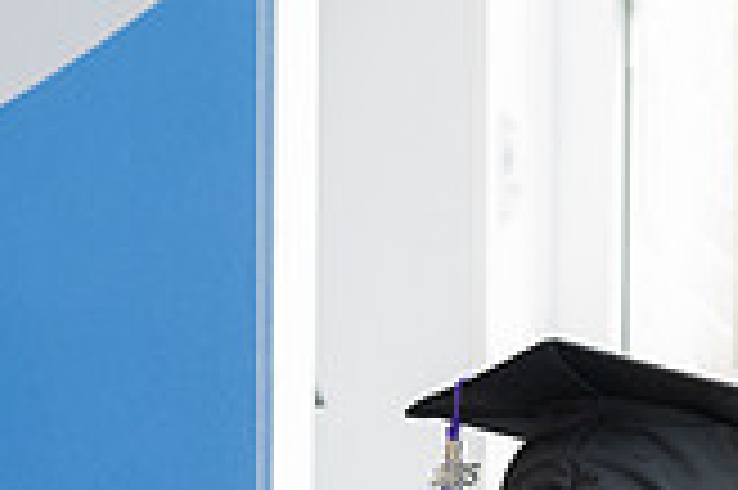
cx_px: 472
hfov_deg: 6.8
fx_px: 6164
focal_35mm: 301
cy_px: 1007
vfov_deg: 4.5
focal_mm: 73
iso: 800
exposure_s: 1/125
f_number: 5
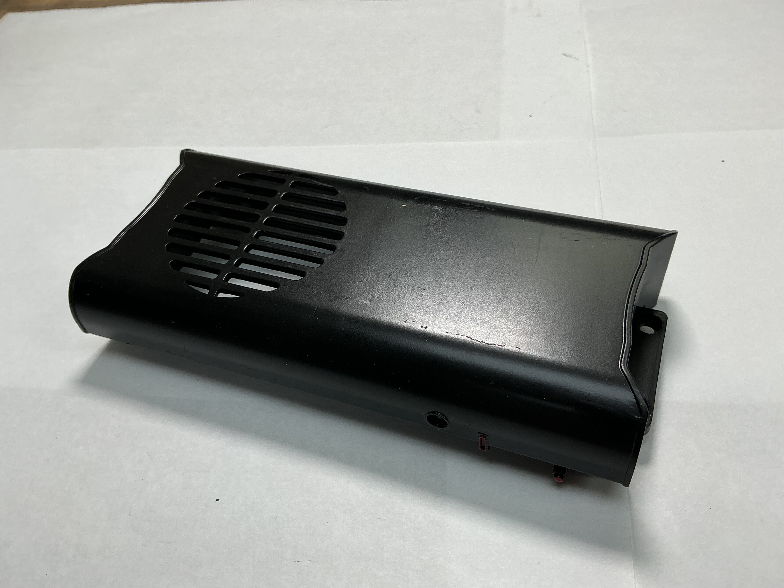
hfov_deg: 61.7
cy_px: 294
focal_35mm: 29
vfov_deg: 48.2
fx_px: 657
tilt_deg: -50.0
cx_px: 392
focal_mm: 3
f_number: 1.8
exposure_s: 1/133
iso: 16
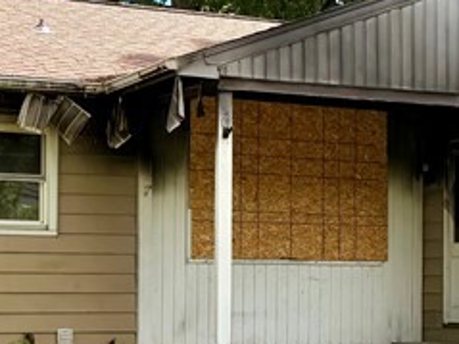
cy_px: 263
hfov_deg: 19.0
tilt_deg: +0.4
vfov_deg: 14.3
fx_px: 1365
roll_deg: +0.1
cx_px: 296
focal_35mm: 103
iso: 80
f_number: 1.78
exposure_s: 1/1812
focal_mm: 6.76
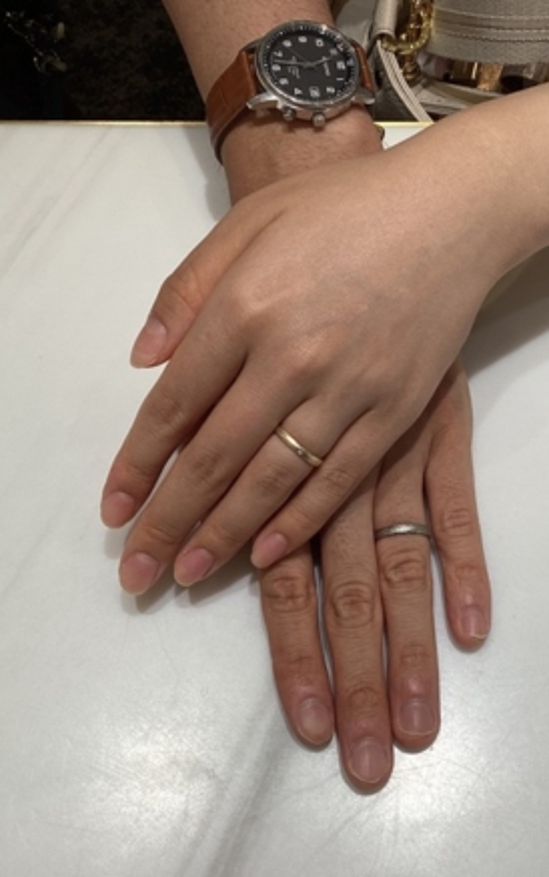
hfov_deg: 28.5
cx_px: 357
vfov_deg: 44.3
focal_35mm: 45
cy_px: 447
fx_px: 1077
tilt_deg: -65.3
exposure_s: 1/141
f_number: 2.4
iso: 25
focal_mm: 3.3
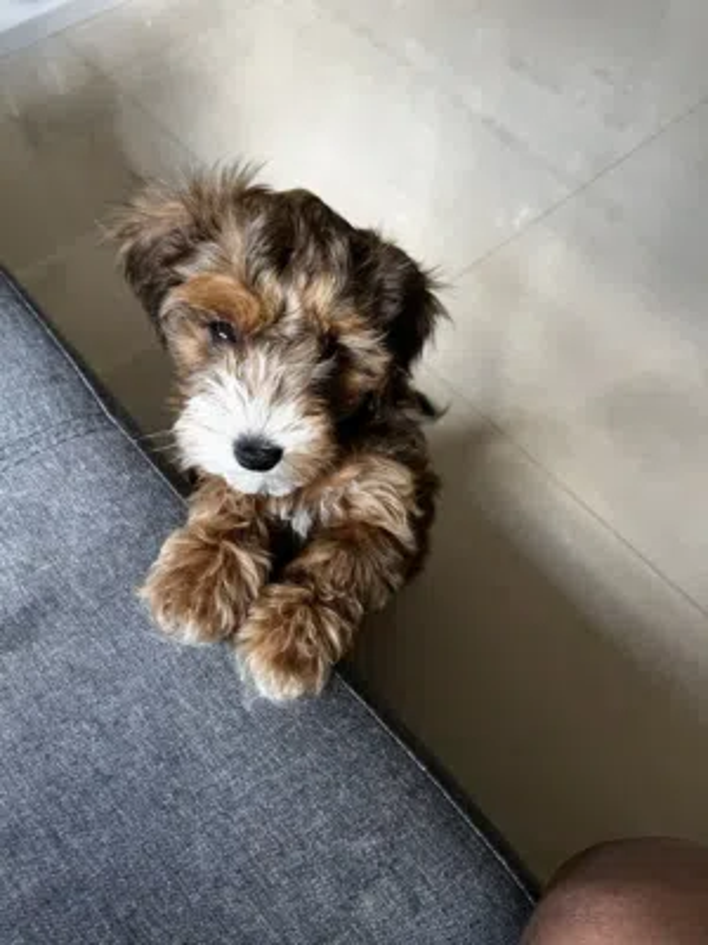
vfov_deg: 67.3
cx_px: 354
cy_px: 472
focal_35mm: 26
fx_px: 709
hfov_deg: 53.1
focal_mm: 5.1
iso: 320
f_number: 1.6
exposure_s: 1/60
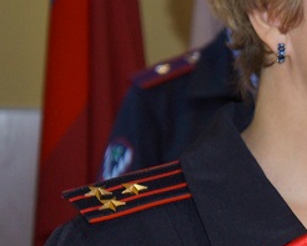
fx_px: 2181
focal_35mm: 240
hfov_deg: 7.9
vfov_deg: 6.4
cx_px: 416
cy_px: 166
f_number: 4.5
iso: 800
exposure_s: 1/125
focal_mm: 41
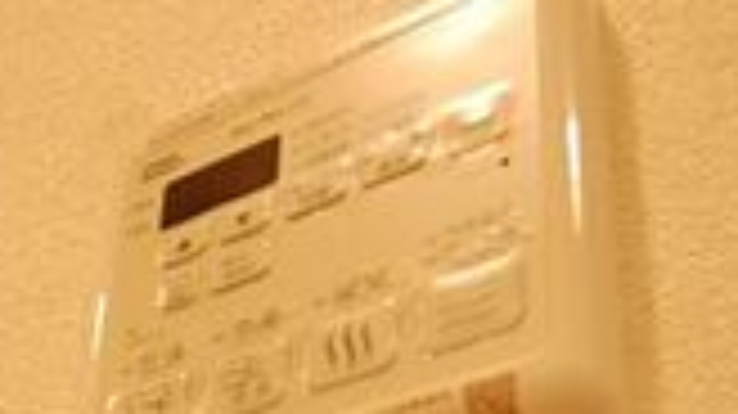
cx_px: 292
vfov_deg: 18.8
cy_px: 742
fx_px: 958
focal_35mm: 49
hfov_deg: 41.9
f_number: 5
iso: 800
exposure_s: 1/100
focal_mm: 8
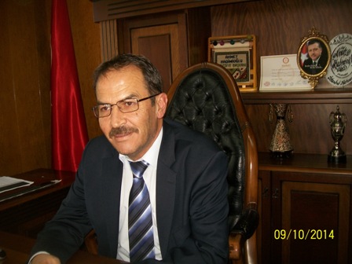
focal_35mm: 36
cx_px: 176
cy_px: 132
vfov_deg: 39.7
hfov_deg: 51.4
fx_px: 366
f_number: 2.7
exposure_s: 1/30
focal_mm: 6
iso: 80
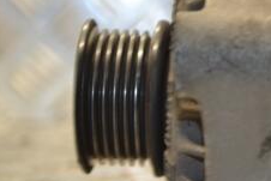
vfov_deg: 8.6
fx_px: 1198
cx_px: 318
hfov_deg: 12.6
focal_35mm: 159
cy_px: 101
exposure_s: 1/60
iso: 500
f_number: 5.3
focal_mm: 40
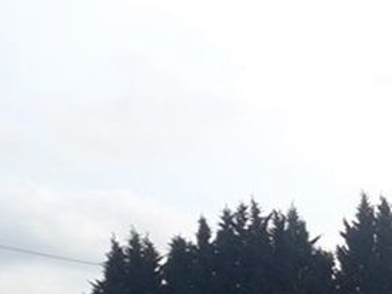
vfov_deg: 13.5
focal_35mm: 101
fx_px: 1143
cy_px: 475
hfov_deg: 17.3
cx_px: 612
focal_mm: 3.6
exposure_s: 1/1309
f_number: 1.9
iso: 40
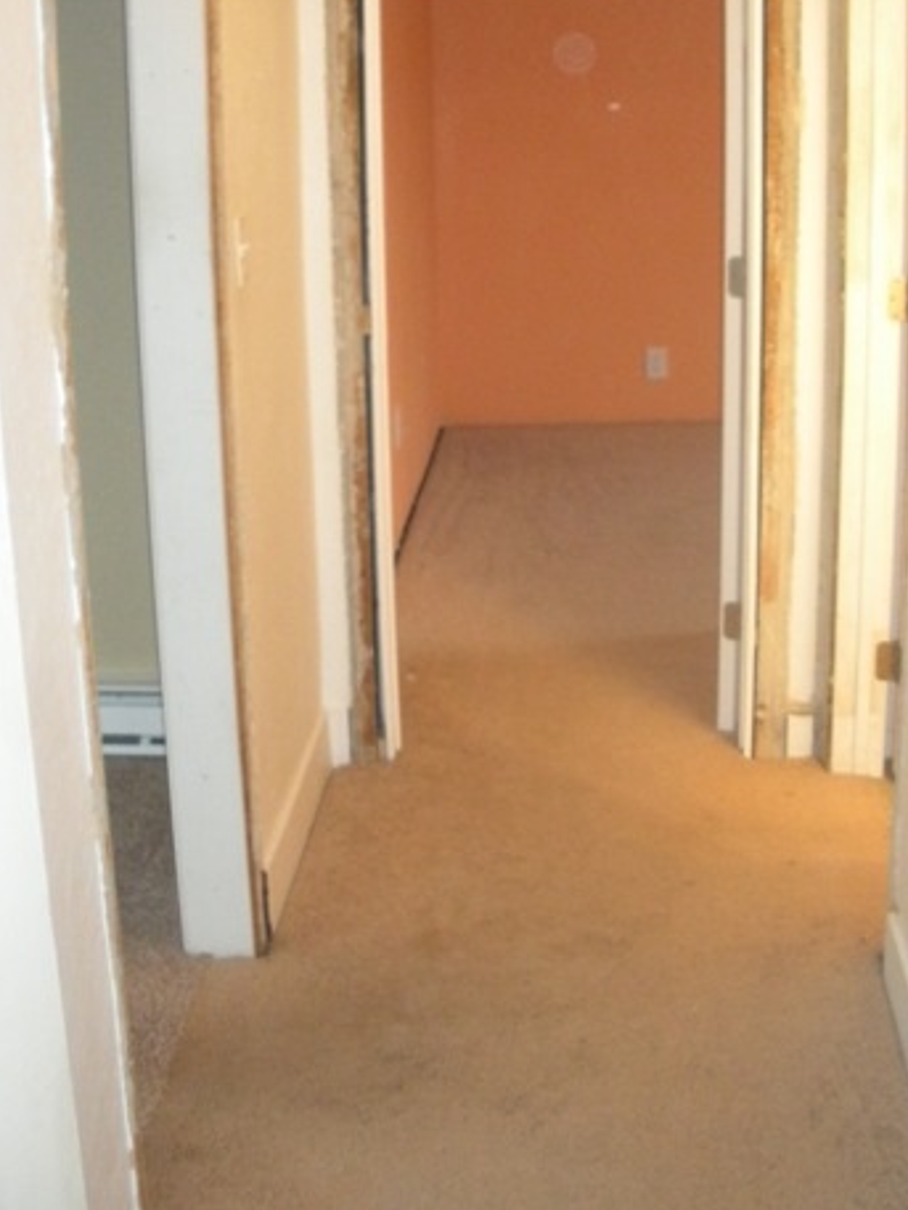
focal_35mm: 49
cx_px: 569
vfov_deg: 38.7
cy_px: 471
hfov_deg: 29.6
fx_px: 1713
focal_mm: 6.3
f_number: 3.5
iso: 400
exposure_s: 1/30
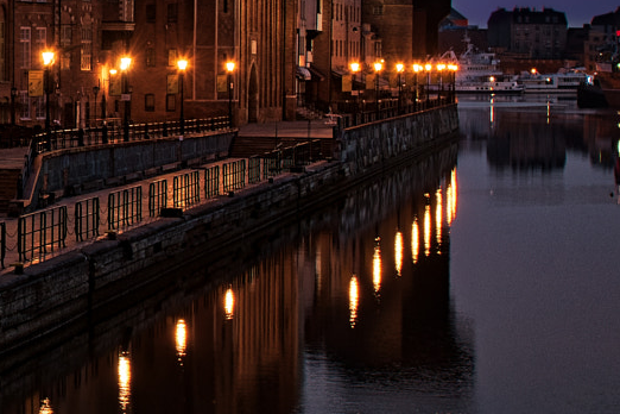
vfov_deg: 9.7
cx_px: -186
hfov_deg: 14.0
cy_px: 78
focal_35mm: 141
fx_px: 2428
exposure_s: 1/5
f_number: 8
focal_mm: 46
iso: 800
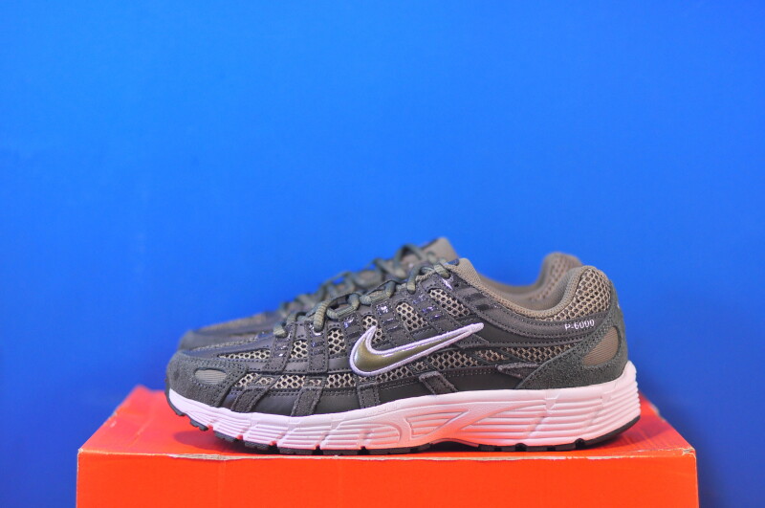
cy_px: 254
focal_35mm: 75
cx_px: 382
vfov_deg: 18.1
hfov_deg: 27.0
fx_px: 1591
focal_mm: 50
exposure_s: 1/320
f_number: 2.2
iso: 250
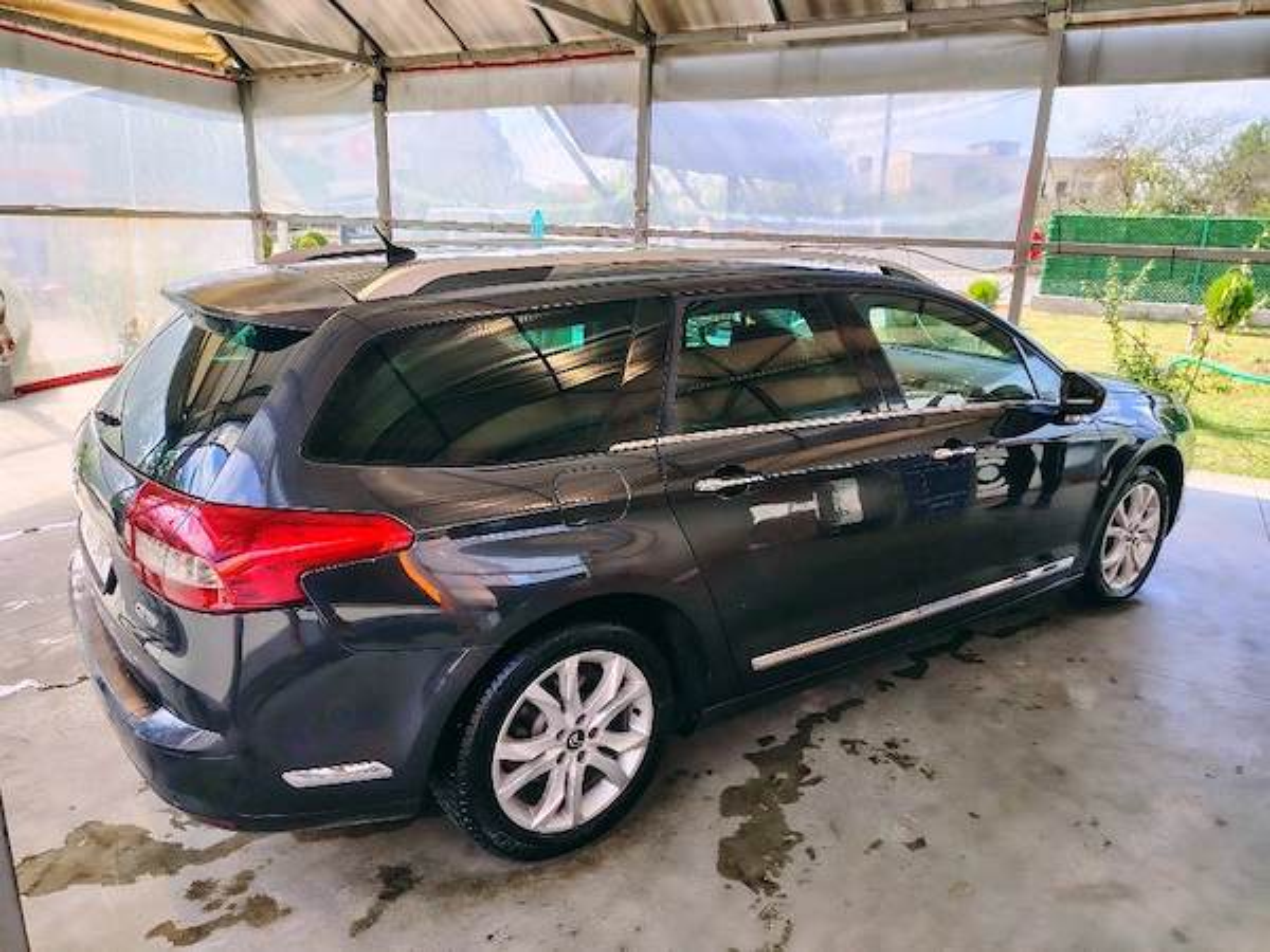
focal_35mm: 24
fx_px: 881
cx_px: 635
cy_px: 476
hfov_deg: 71.6
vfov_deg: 56.8
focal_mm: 5.25
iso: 100
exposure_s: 1/278
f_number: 1.75
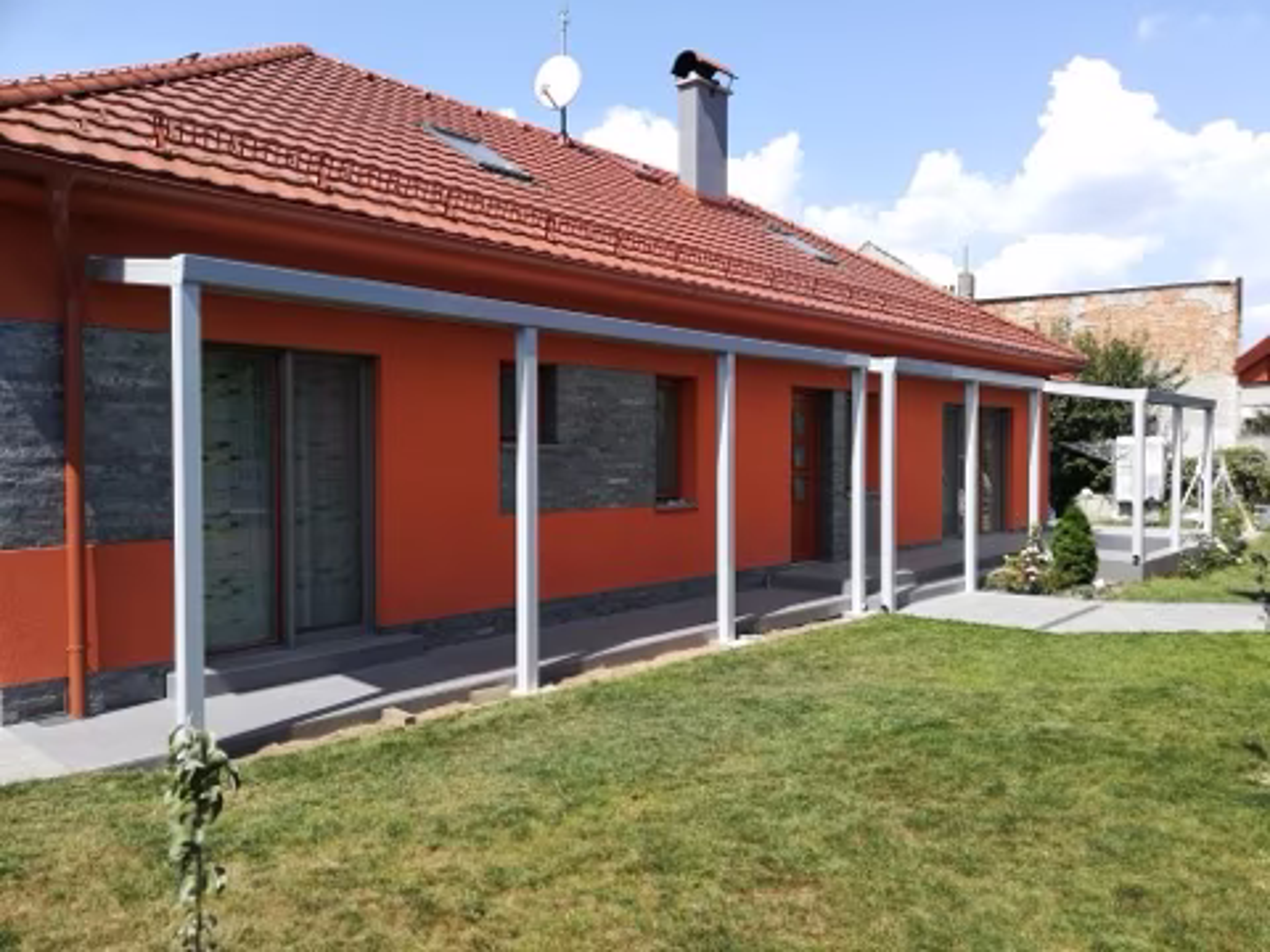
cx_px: 635
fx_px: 954
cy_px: 476
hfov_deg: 67.3
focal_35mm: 26
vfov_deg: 53.1
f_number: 2.2
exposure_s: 1/696
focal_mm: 3.83
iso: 50
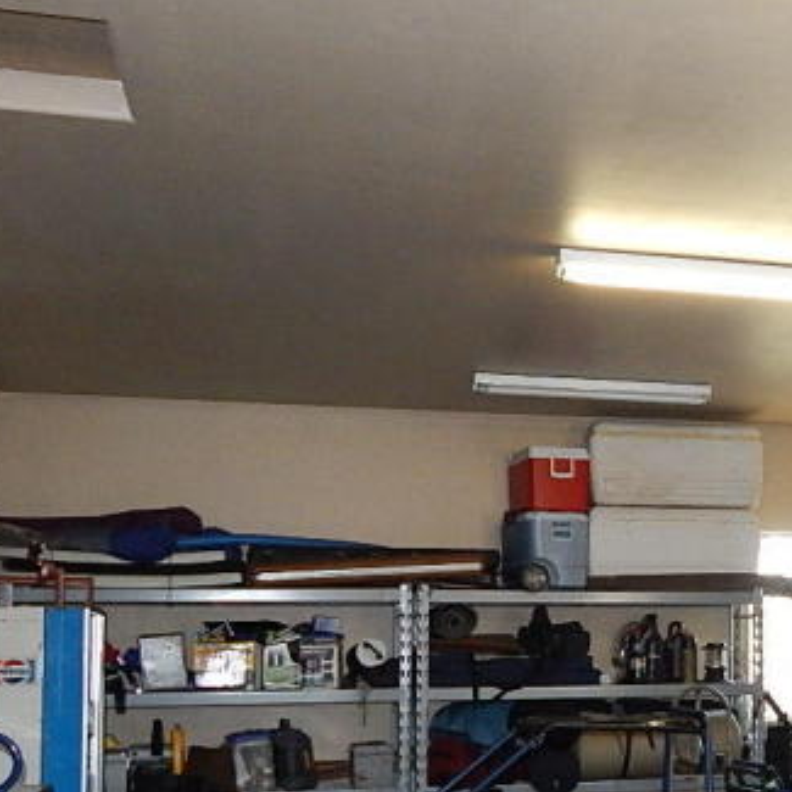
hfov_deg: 24.3
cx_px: 958
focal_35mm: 64
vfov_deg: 26.6
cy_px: 560
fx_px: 1657
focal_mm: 4
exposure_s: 1/30
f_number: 3
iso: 320
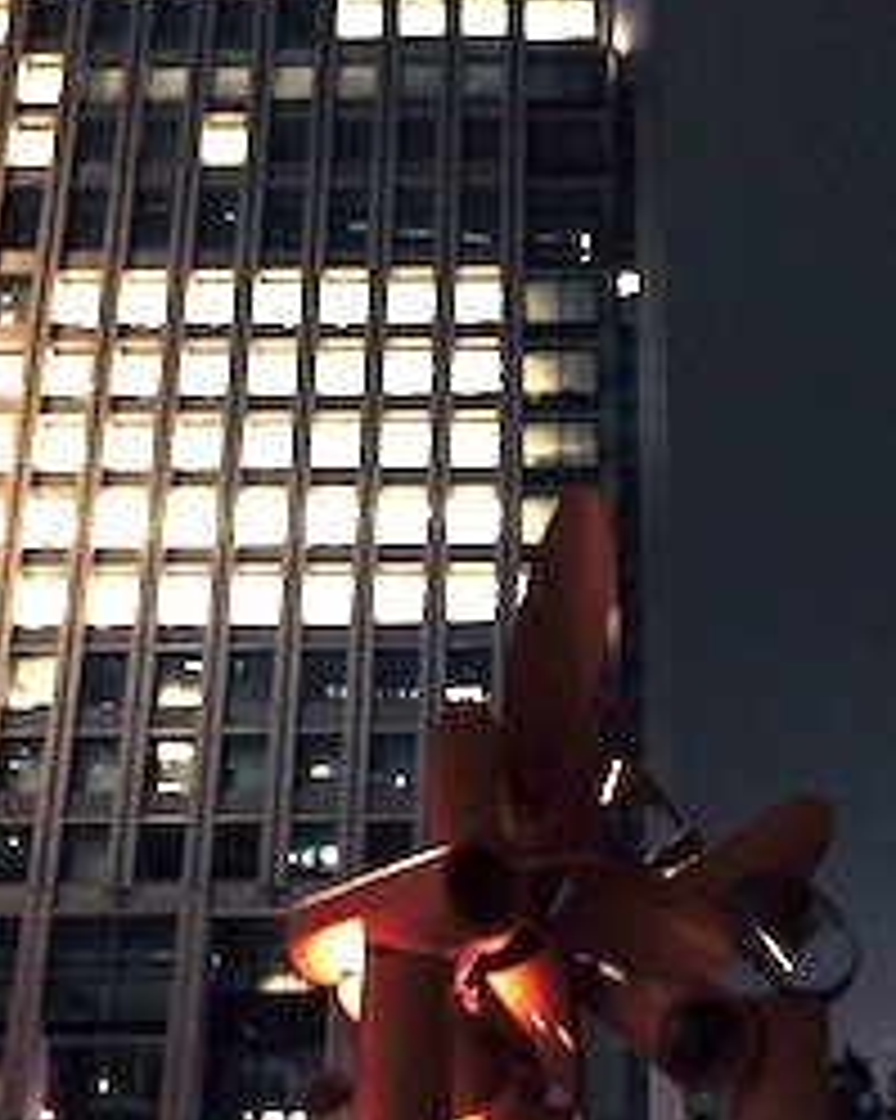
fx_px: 1559
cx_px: 590
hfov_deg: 31.8
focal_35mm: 47
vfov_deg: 39.0
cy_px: 769
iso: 1000
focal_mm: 4.12
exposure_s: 1/15
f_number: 2.2
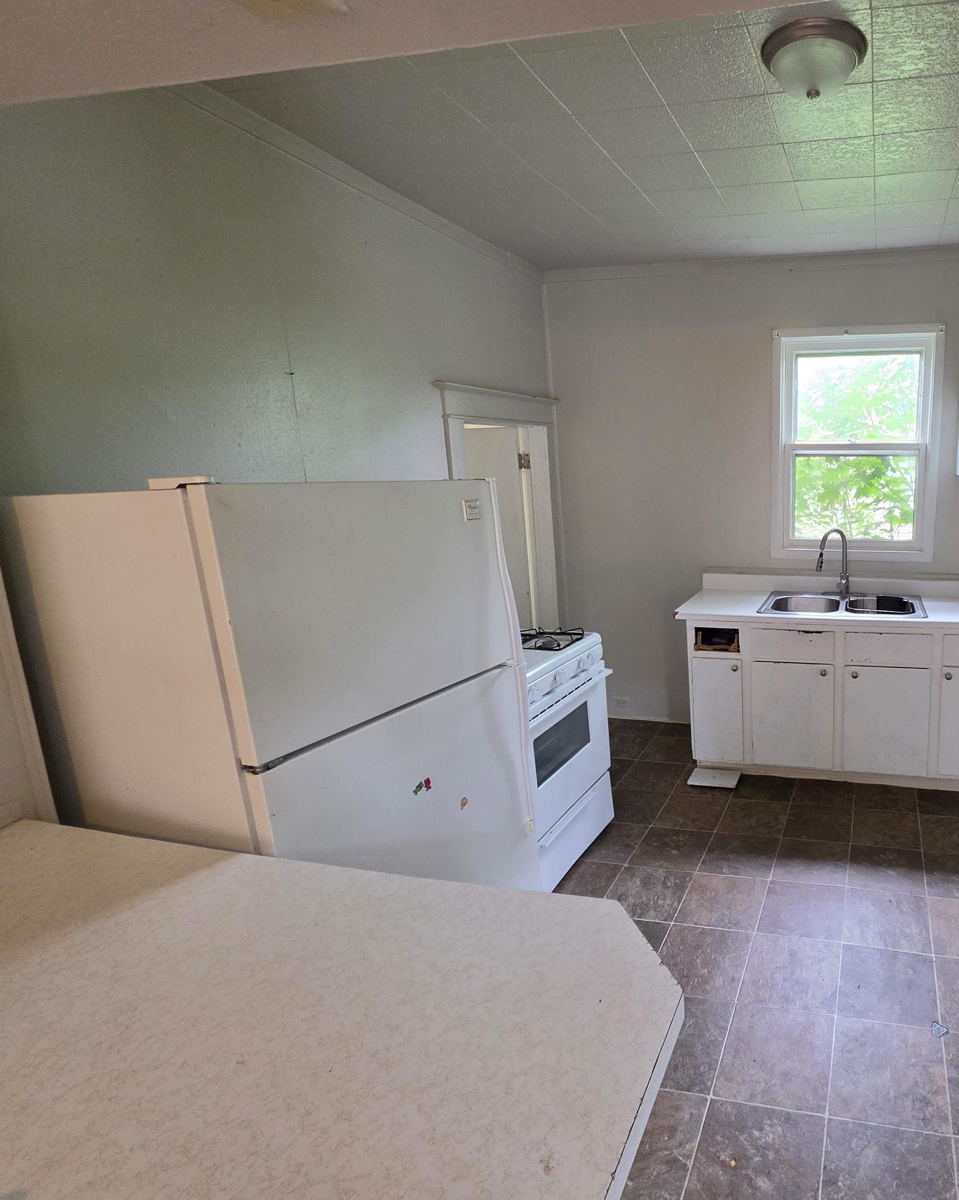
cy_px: 600
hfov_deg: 69.8
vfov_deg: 89.6
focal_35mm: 17
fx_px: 603
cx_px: 761
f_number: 1.9
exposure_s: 1/60
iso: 250
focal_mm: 2.2
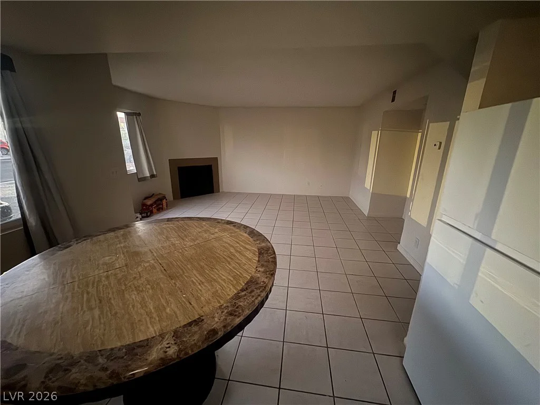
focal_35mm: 14
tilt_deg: -15.7
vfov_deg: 85.7
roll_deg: -0.6
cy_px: 202
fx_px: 218
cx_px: 270
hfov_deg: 102.1
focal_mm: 2.22
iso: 2000
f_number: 2.2
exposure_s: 1/7
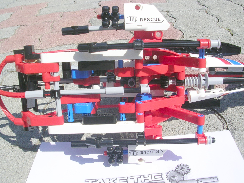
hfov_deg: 49.0
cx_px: 122
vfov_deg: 37.7
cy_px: 92
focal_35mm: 38
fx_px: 268
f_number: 5.6
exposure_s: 1/405
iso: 50
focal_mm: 5.8
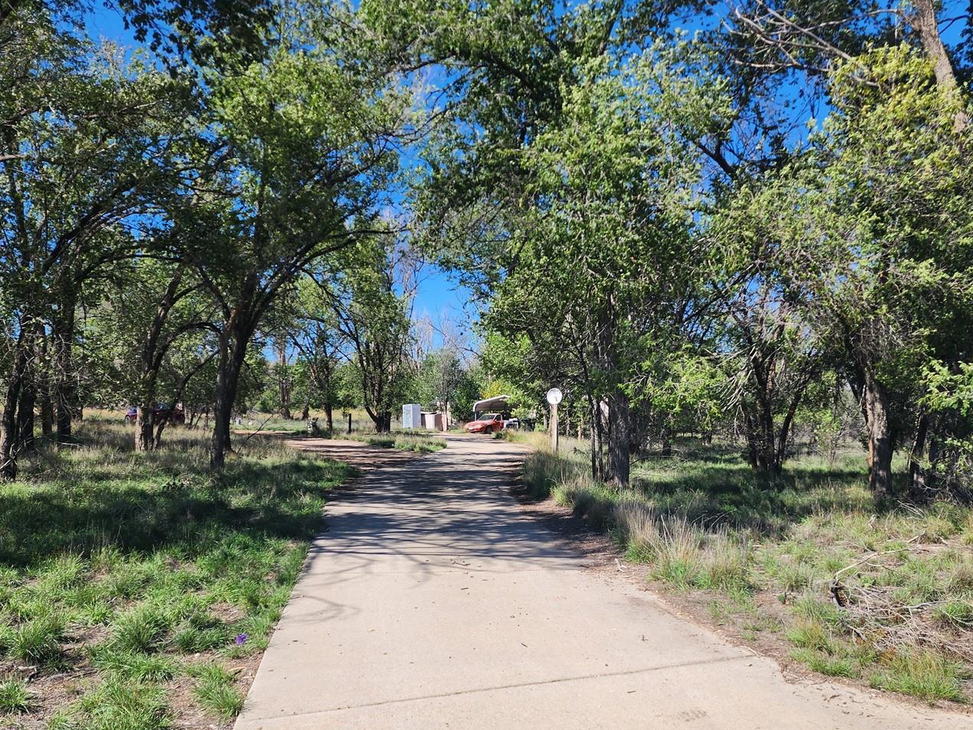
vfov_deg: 47.9
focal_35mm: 29
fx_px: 815
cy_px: 446
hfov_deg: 61.6
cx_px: 527
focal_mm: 6.4
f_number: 1.8
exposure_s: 1/773
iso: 12
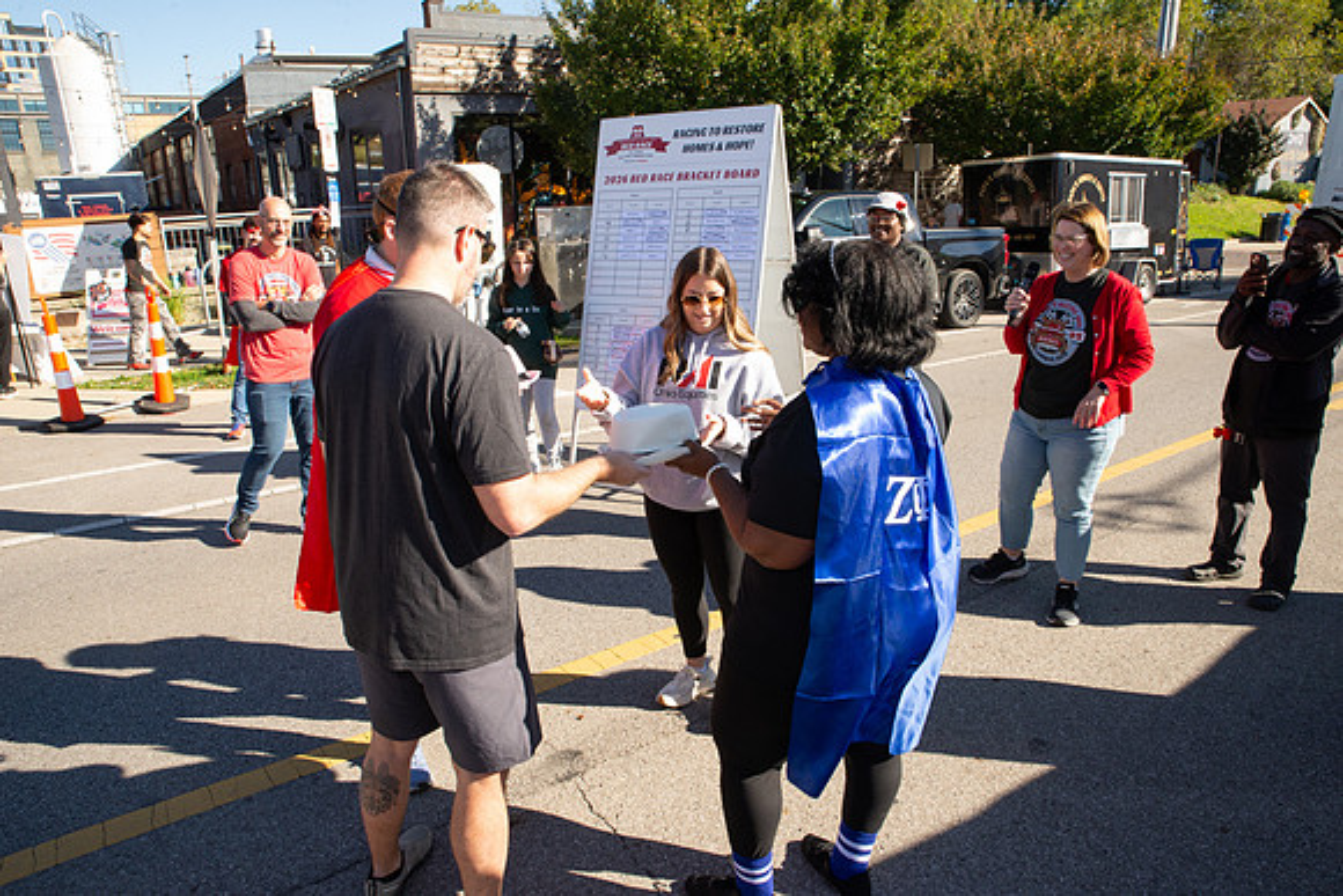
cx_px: 672
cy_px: 448
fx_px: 896
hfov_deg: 73.7
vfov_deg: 53.2
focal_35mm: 24
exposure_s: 1/160
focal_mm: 24
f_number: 16
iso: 800
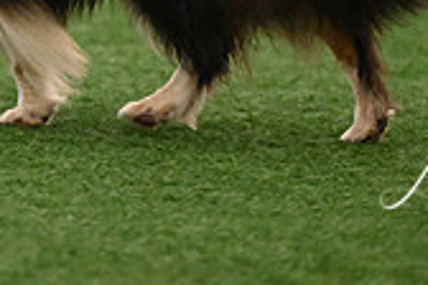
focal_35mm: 692
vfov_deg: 2.0
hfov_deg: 3.0
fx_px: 8226
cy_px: -188
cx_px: -3
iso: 16000
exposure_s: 1/640
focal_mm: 200
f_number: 3.2
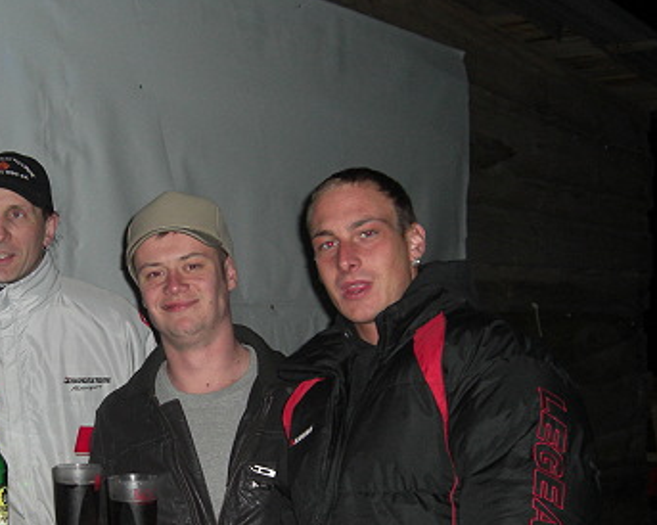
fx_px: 1341
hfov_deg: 27.1
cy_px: 329
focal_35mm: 69
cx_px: 155
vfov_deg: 22.1
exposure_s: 1/60
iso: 200
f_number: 2.8
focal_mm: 7.9
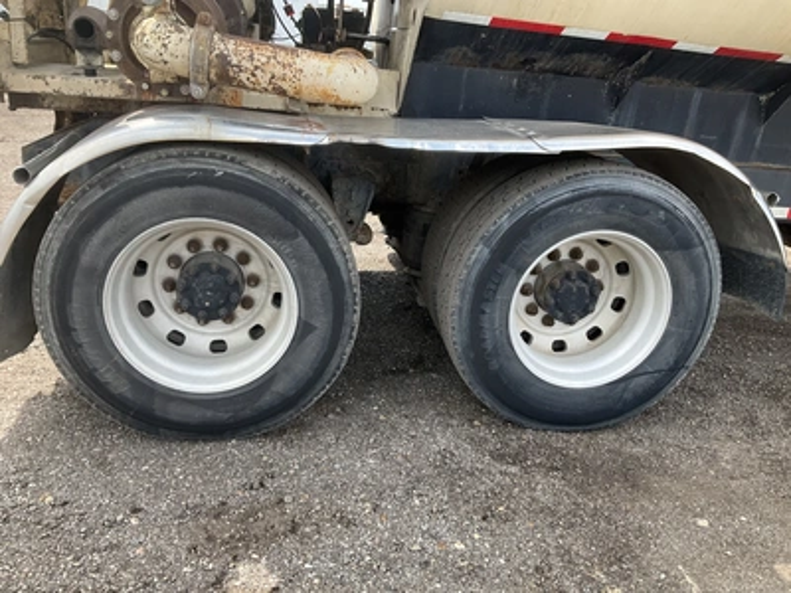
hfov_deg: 61.7
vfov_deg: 48.2
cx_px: 396
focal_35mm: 29
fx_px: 663
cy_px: 296
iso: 25
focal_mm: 3
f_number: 1.8
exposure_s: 1/450
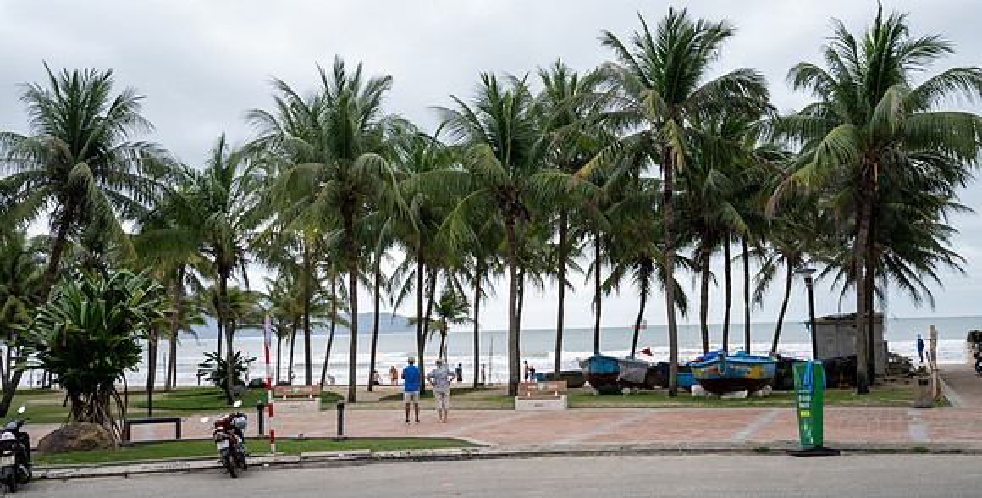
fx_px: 1043
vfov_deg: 26.8
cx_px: 491
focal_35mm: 41
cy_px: 238
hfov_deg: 50.4
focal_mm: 35
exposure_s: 1/250
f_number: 2.8
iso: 64
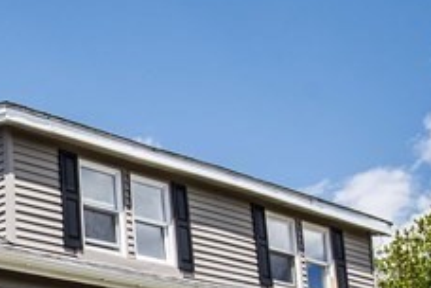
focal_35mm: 72
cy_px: 365
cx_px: -130
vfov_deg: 17.8
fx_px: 862
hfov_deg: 24.5
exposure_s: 1/100
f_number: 9
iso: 100
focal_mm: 16
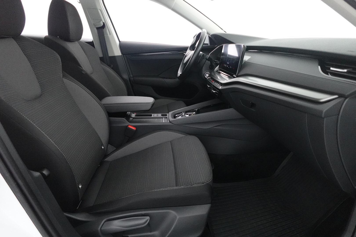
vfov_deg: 61.9
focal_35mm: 20
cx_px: 178
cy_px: 118
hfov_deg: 84.0
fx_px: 198
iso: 3200
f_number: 2
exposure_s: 1/80
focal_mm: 7.6
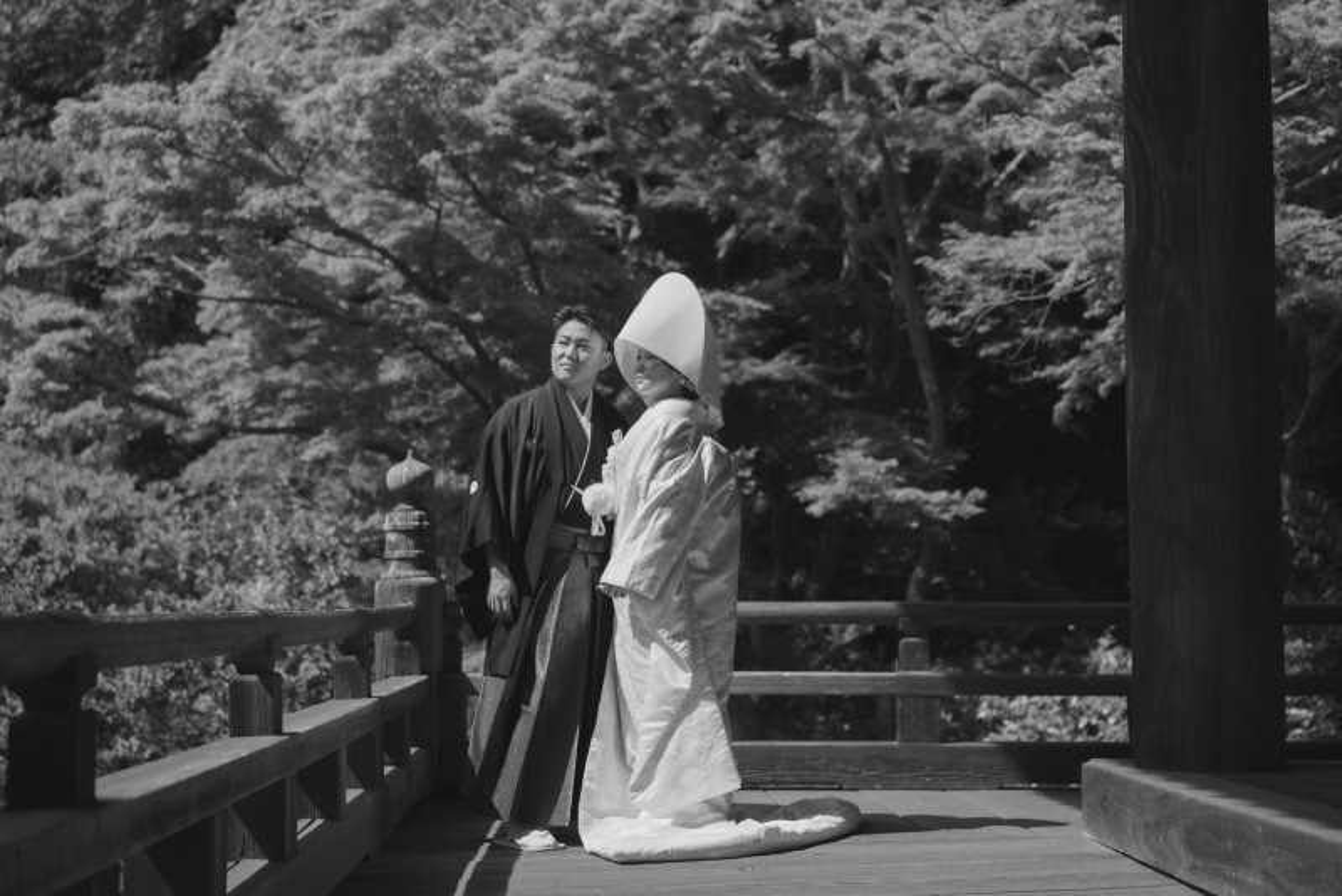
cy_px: 448
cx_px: 671
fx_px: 2051
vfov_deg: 24.6
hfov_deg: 36.2
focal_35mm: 55
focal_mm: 55
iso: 100
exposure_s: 1/3200
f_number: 2.8
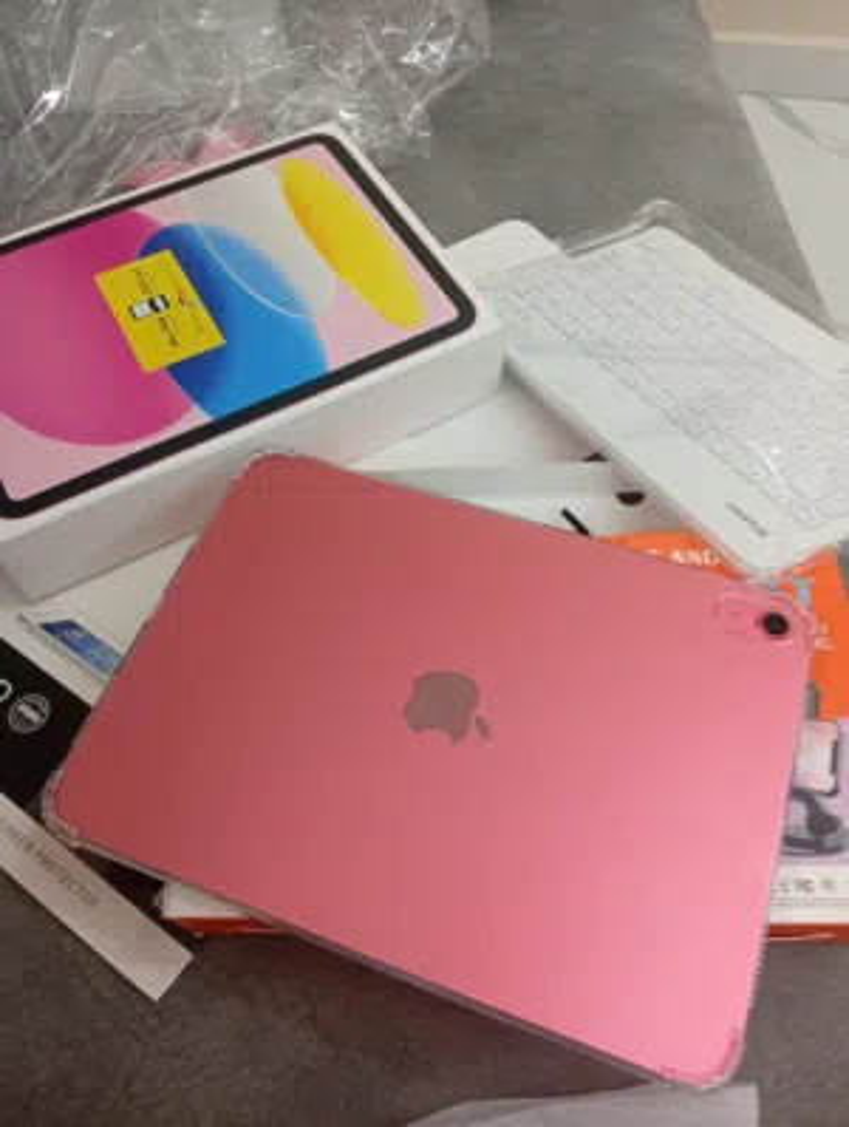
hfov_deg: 51.5
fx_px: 880
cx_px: 424
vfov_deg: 65.2
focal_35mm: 27
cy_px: 564
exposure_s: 1/33.3
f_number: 1.8
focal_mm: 3.98
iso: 278
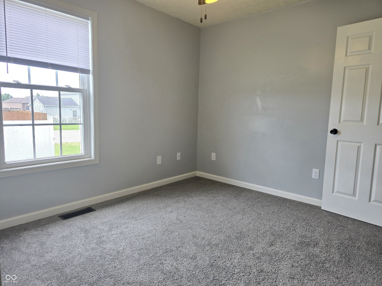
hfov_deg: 73.9
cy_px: 143
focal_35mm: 23
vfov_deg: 58.9
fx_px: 254
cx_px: 191
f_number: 1.7
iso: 64
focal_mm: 6.3
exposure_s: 1/120
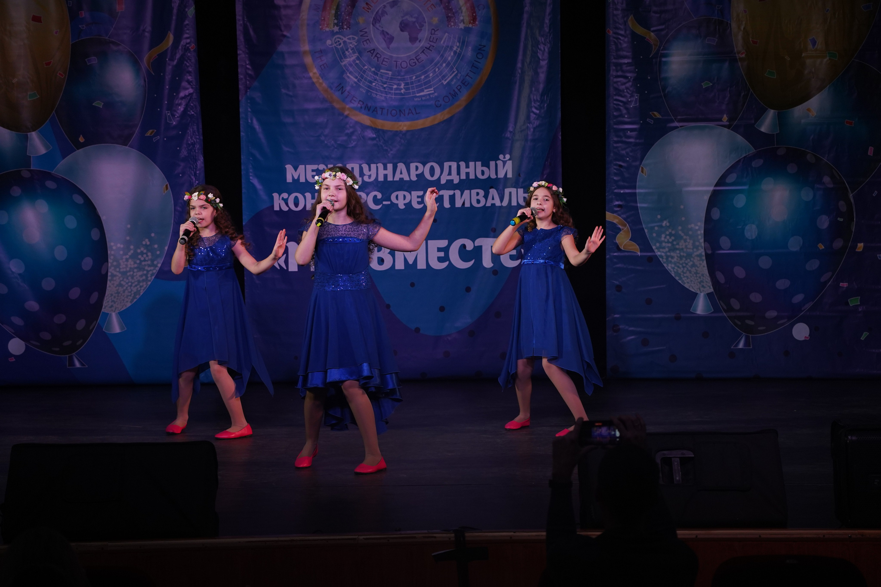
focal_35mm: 104
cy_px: 294
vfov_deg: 13.2
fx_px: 2545
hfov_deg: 19.6
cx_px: 440
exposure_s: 1/250
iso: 1600
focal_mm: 104
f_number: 5.6
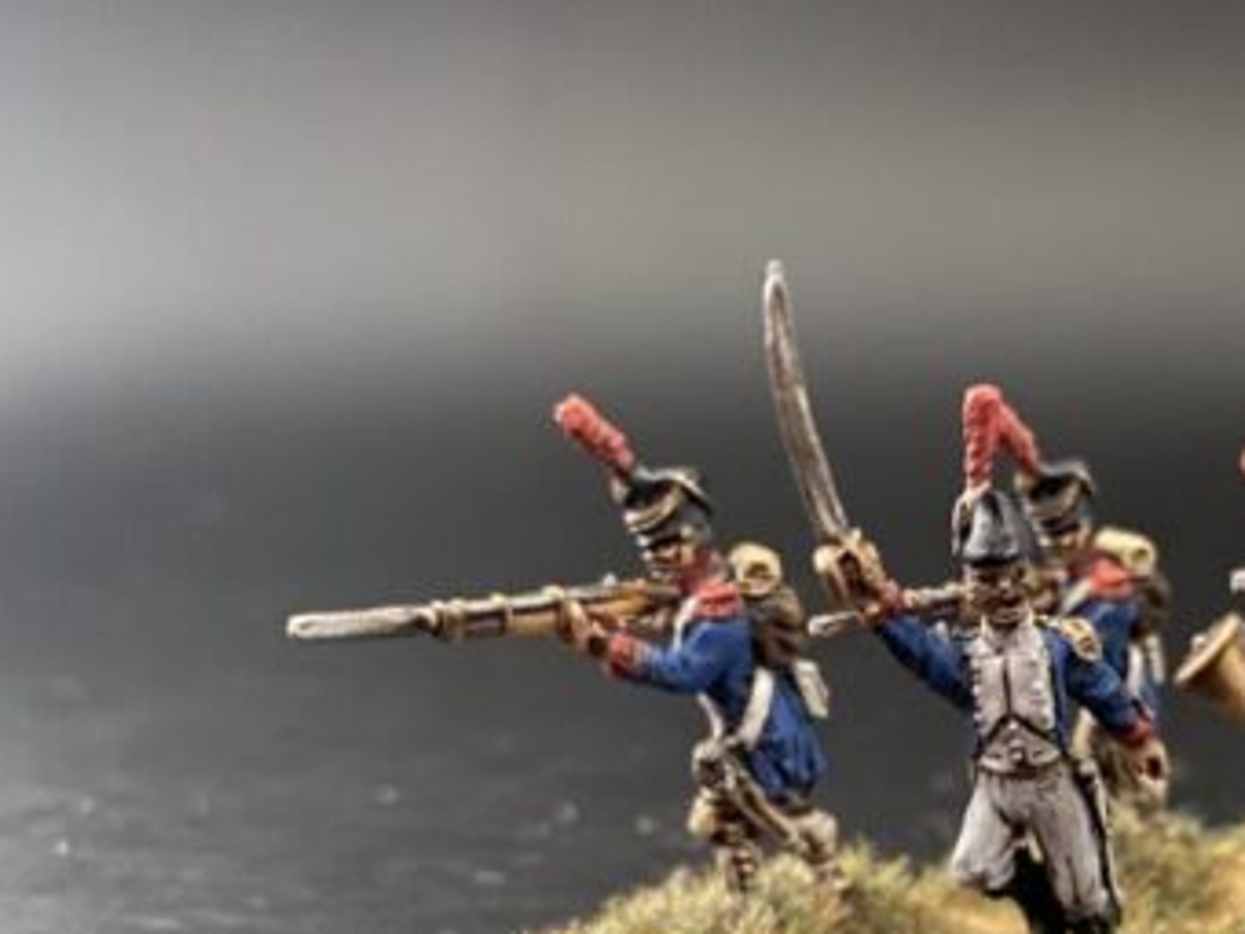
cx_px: 1033
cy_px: 813
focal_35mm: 49
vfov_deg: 28.7
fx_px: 1762
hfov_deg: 37.2
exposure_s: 1/14
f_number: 1.8
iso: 500
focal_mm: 4.25
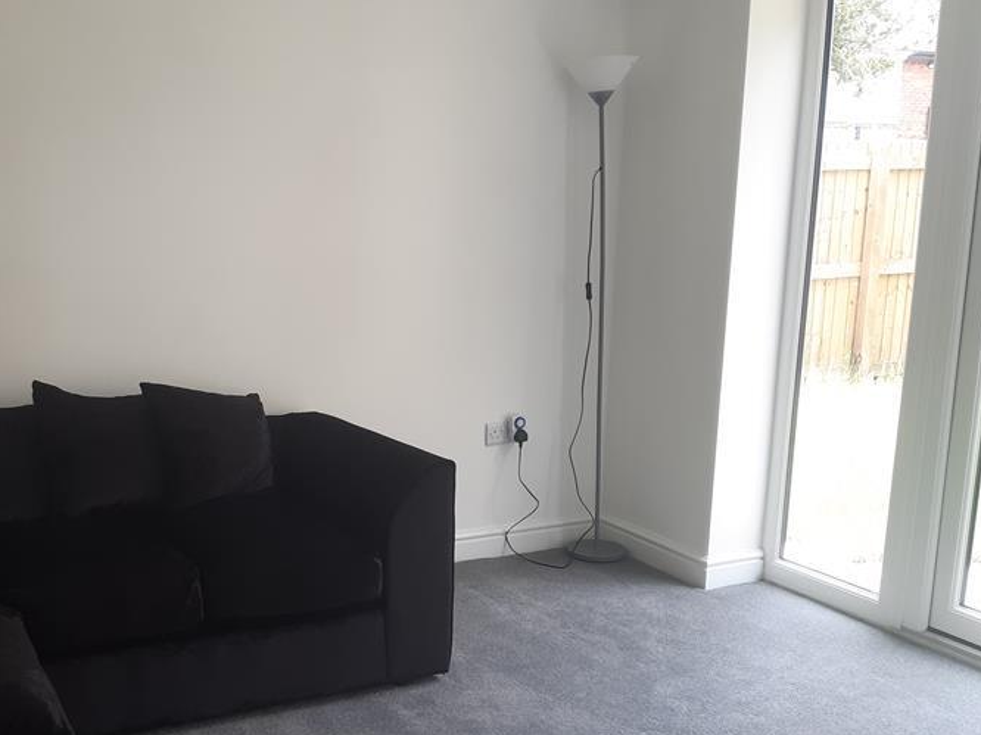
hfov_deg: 45.3
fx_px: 1133
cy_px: 468
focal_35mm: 40
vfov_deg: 35.7
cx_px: 256
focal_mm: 3.92
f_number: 1.7
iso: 50
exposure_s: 1/100
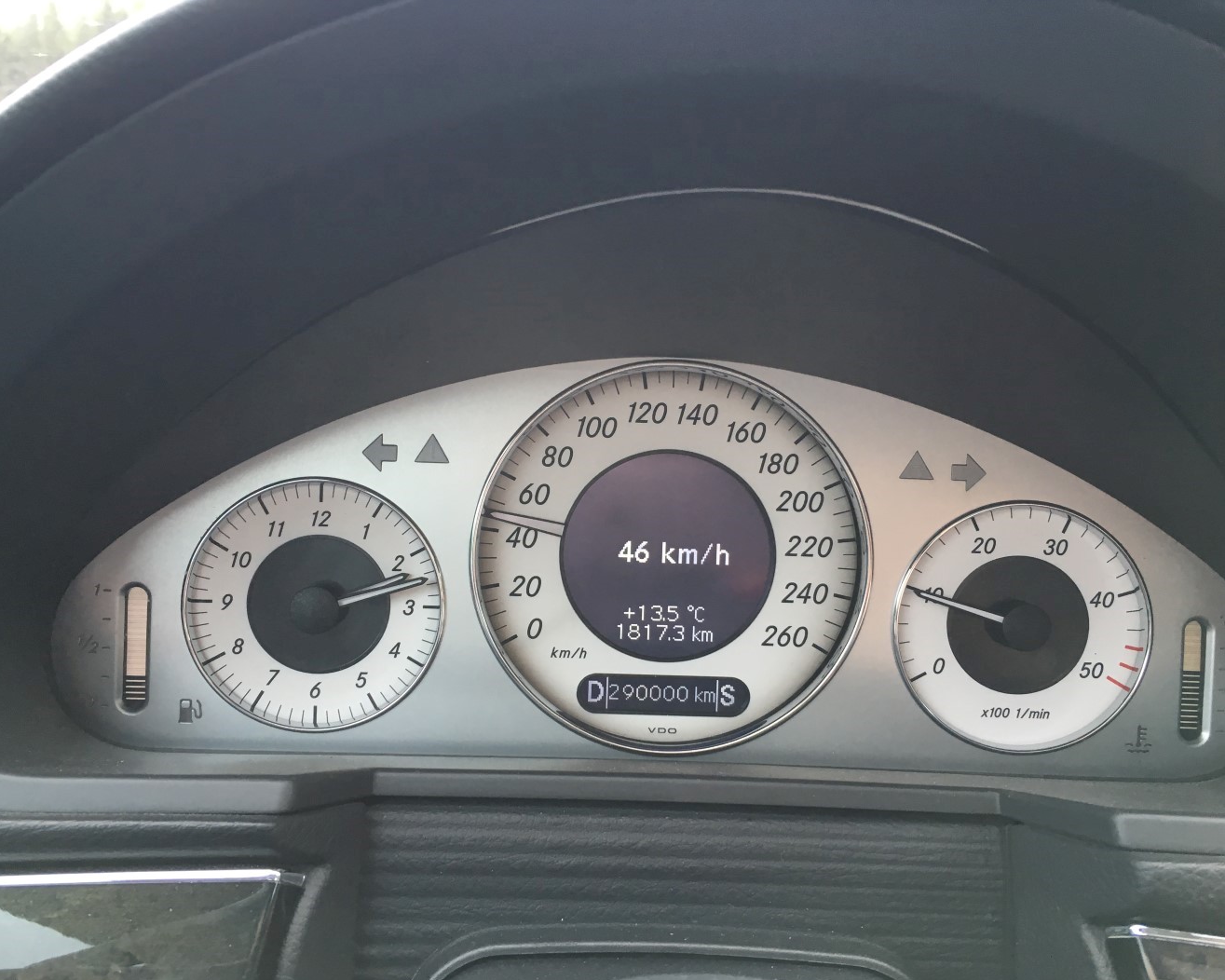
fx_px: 1124
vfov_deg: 47.1
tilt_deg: -22.3
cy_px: 502
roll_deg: +0.9
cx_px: 578
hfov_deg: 57.1
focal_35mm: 31
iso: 32
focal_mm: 4.15
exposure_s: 1/33
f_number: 2.2
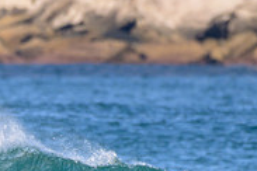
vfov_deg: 0.6
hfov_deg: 0.9
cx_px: -29
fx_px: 15526
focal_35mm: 2175
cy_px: 198
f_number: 5.6
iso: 250
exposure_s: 1/2000
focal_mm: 500
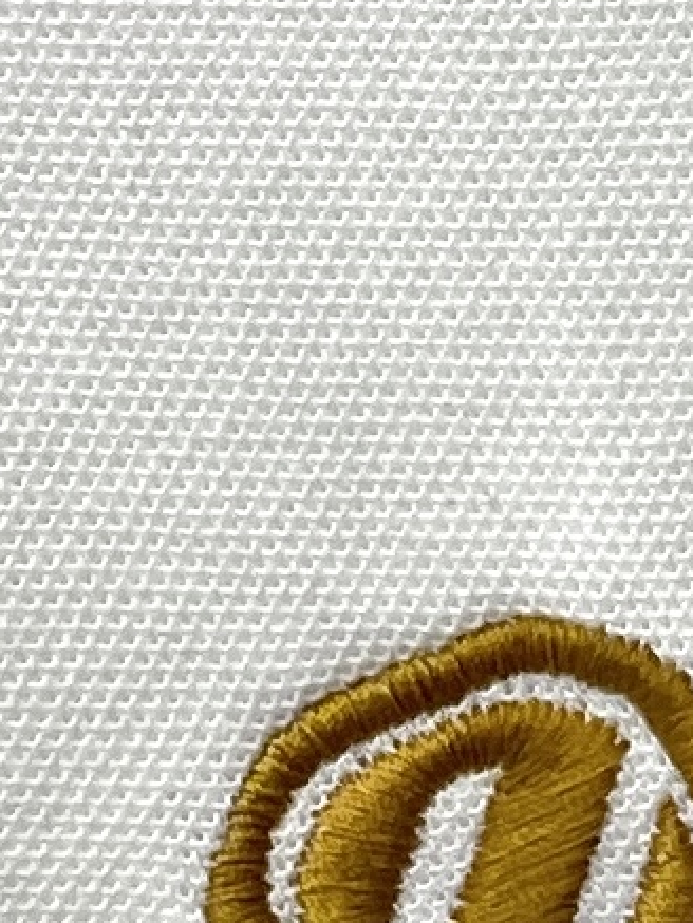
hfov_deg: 24.7
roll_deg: +31.2
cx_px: 480
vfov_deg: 30.2
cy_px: 940
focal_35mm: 59
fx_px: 1574
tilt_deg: -13.4
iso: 50
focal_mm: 4.25
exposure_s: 1/121
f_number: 1.8
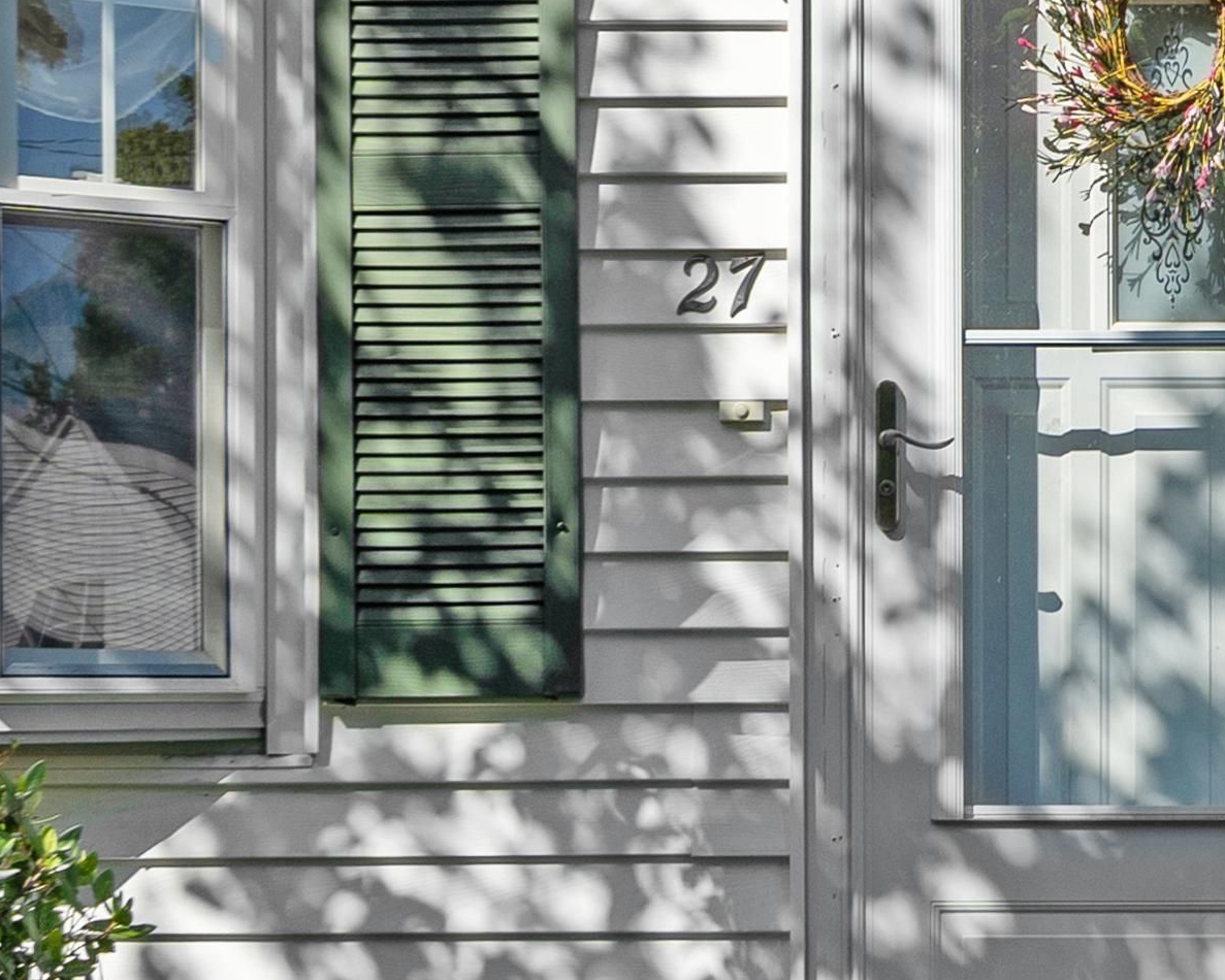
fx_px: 3046
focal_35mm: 84
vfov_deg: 18.0
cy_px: 104
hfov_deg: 22.0
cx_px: 1186
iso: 100
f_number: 8
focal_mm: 18
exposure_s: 1/320
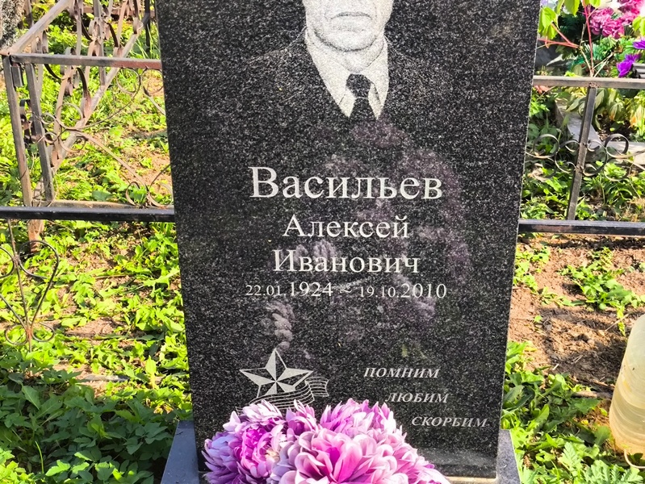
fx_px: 932
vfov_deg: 29.1
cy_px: 242
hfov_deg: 38.2
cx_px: 322
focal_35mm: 50
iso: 50
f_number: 1.7
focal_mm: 4.71
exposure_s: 1/473
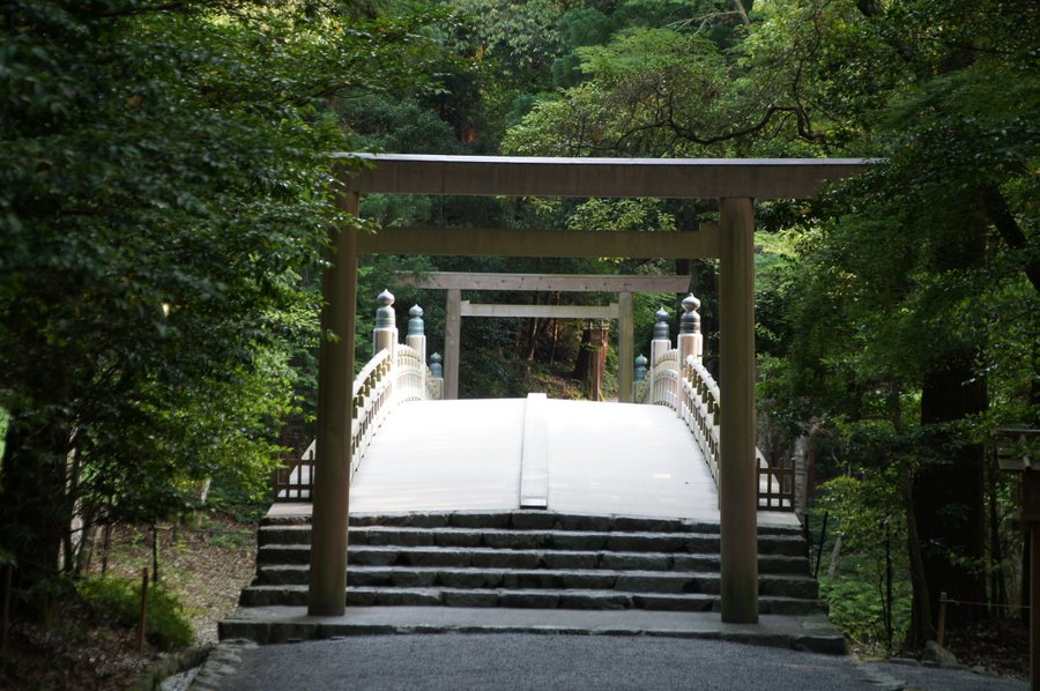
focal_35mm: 138
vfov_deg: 9.9
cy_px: 346
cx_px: 520
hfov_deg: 14.9
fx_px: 3982
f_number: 5.6
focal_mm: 92
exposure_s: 1/160
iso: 640
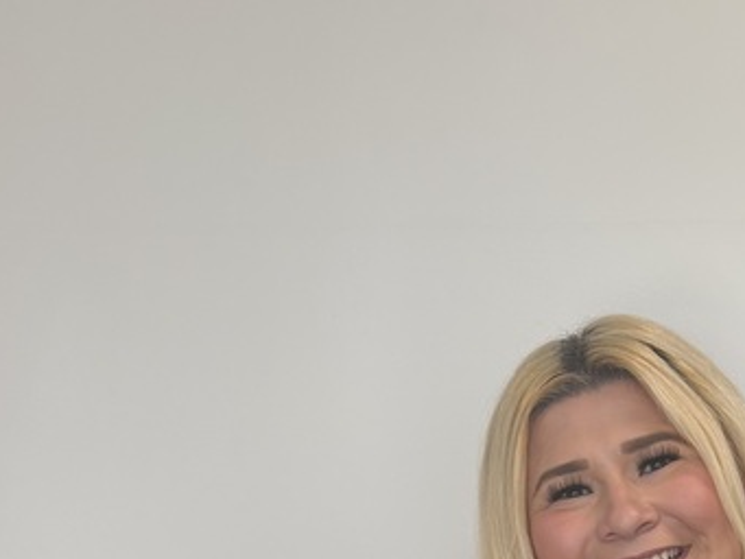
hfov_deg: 23.8
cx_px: 758
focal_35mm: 78
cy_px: 978
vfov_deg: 16.2
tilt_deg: -12.9
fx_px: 1679
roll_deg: +0.4
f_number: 1.6
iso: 80
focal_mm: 5.96
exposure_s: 1/120
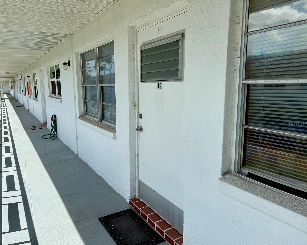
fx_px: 236
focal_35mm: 26
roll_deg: +0.9
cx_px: 139
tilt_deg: -9.3
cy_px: 124
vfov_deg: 54.9
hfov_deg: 65.9
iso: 80
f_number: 1.78
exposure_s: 1/5714
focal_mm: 6.76
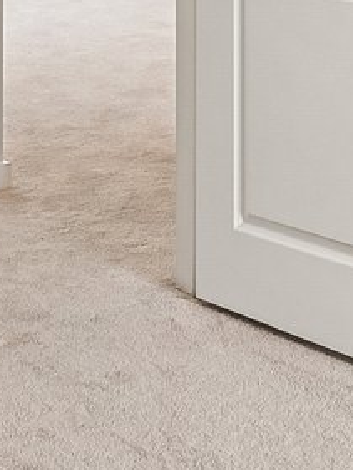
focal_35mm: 112
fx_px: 1522
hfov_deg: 13.2
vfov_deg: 16.0
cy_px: -252
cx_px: 109
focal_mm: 16
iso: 400
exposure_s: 1/60
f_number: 8
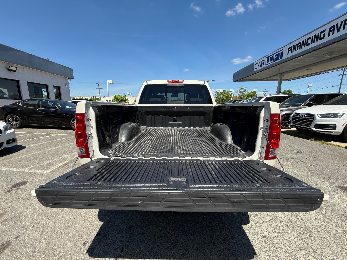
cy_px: 130
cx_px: 174
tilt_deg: -10.2
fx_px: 140
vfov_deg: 85.7
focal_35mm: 14
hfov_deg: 102.1
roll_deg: +0.0
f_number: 2.2
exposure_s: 1/1211
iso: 50
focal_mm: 2.22
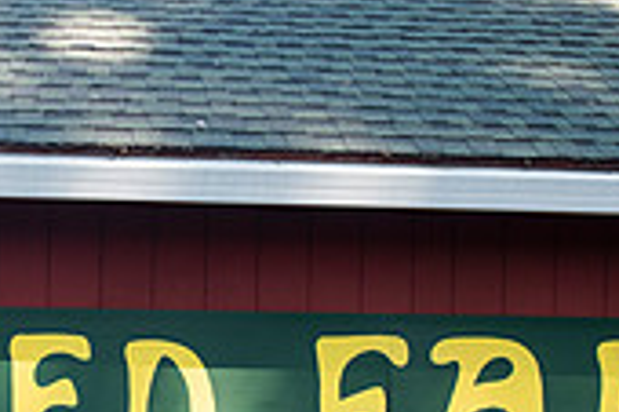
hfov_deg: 24.0
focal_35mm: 82
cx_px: 36
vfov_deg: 16.5
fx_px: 1409
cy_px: 319
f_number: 4
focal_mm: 24
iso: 400
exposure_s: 1/640
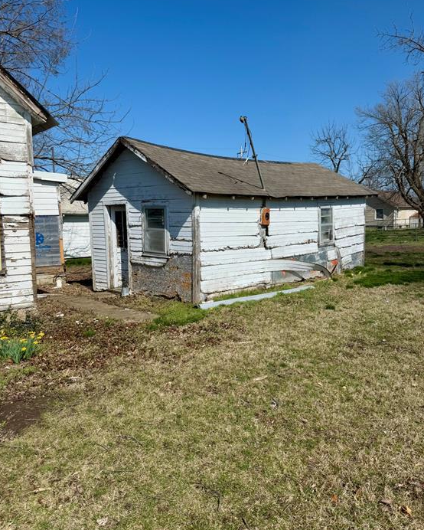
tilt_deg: -7.1
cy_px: 270
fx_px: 408
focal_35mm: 26
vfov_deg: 66.0
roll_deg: +2.4
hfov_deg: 54.9
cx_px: 206
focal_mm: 6.76
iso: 80
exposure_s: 1/8130
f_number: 1.78
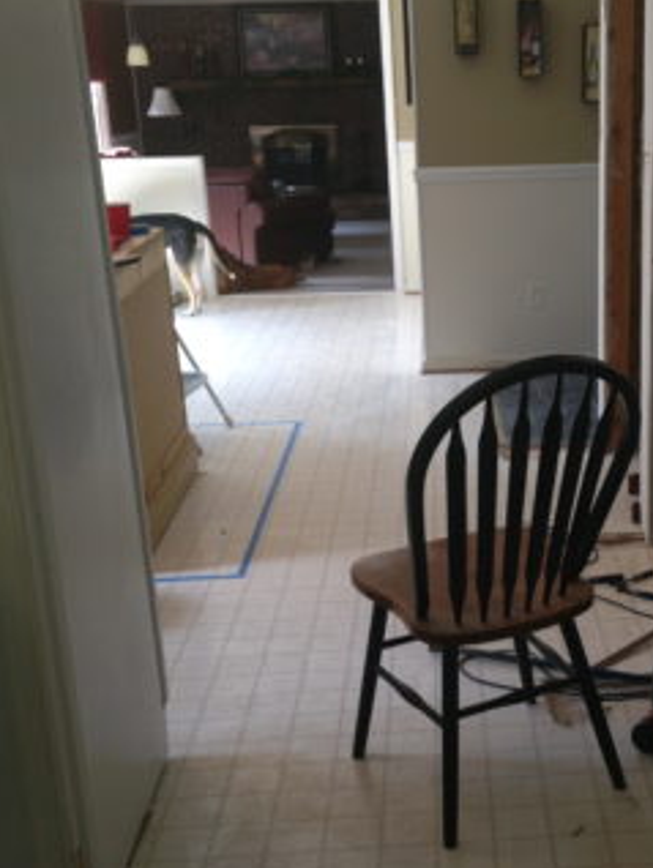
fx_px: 1382
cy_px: 497
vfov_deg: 34.9
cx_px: 501
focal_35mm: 55
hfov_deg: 26.2
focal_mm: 4.28
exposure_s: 1/49
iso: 50
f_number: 2.4
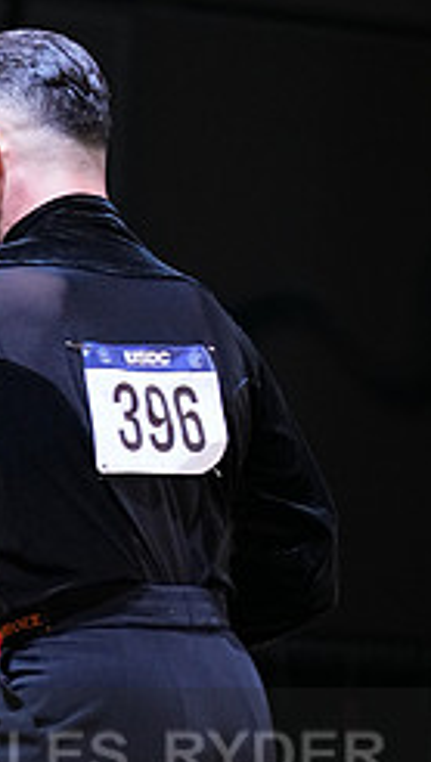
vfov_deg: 8.3
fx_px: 5244
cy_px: 793
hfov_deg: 4.7
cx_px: 8
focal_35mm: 259
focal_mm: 105
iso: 2000
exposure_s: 1/400
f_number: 4
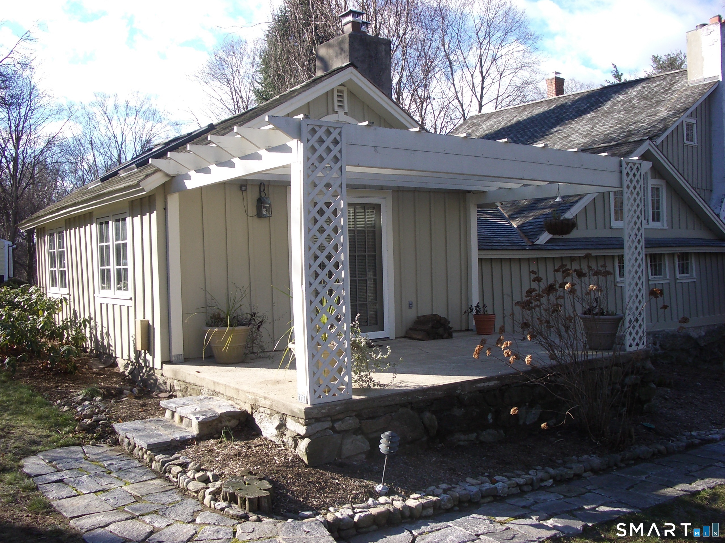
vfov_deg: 40.7
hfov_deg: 52.6
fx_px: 733
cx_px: 362
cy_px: 272
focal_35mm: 35
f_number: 4.3
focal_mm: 5.8
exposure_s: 1/200
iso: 80
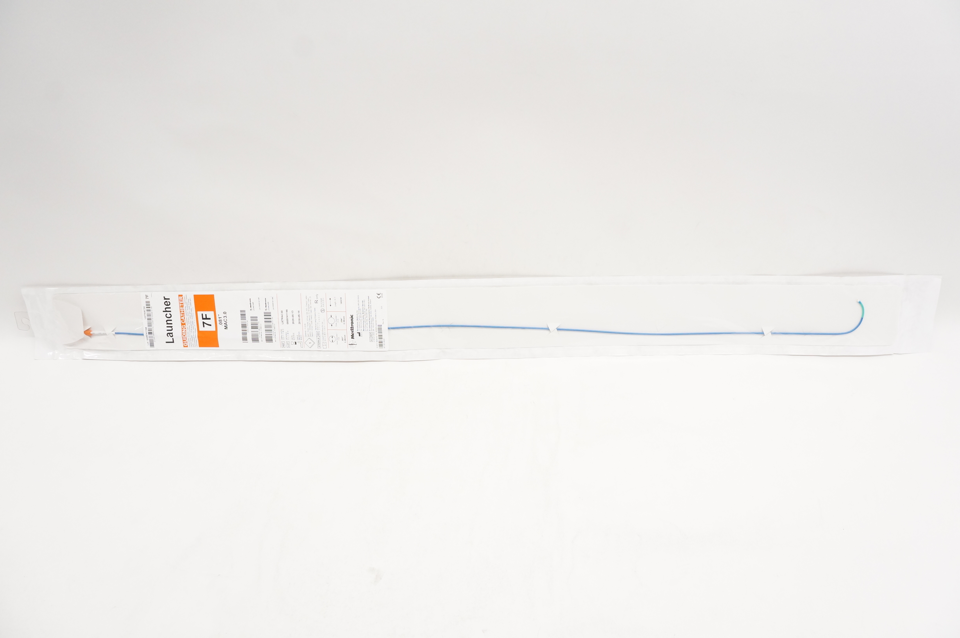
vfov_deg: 47.8
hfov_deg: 67.4
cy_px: 319
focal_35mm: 27
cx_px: 480
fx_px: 719
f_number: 7.1
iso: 1600
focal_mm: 18
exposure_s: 1/200
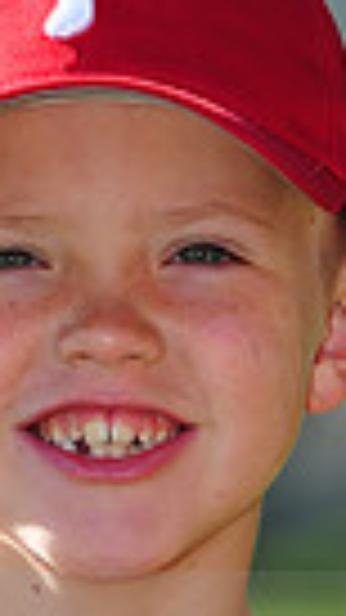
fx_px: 10527
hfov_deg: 1.9
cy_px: 634
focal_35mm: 645
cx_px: 135
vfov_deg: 3.3
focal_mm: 145
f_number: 4.5
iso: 200
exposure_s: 1/800
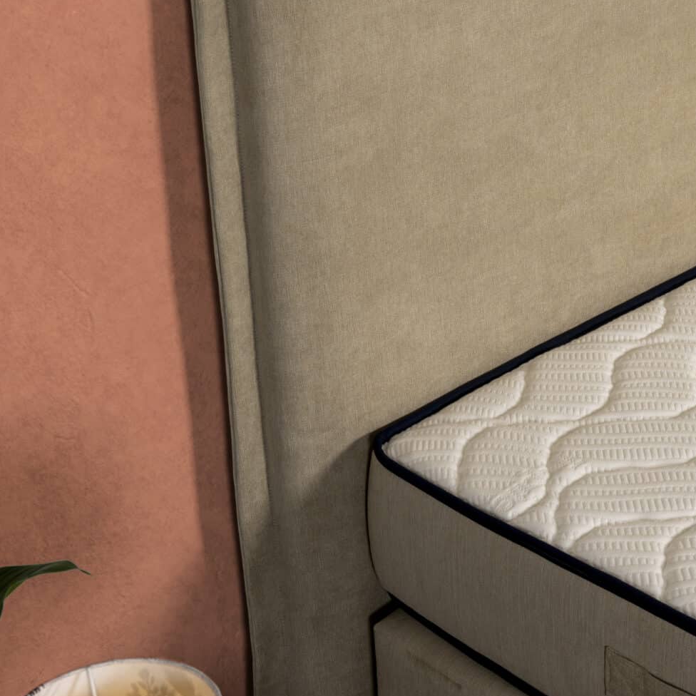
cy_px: 112
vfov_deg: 21.8
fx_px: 1774
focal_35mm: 78
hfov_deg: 21.6
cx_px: 638
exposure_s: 1/60
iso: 320
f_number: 8
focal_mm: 35
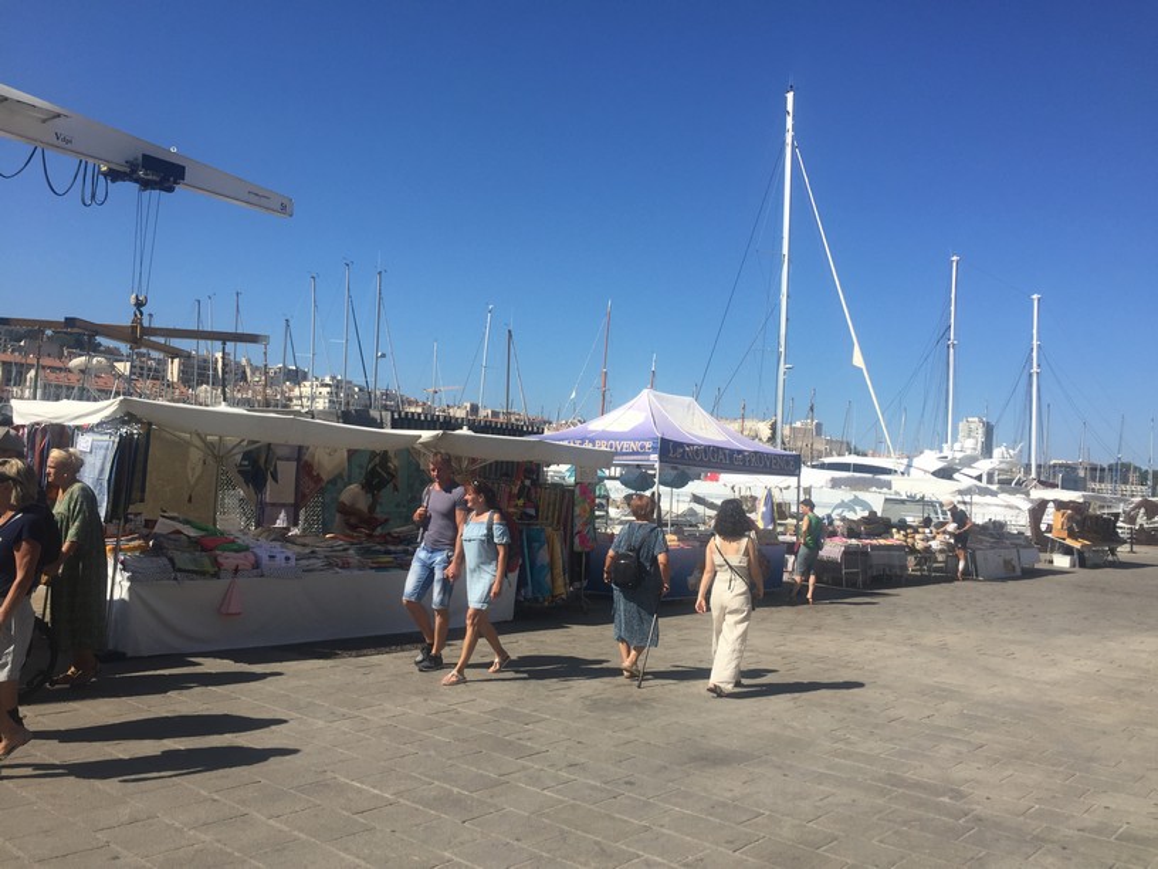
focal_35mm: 29
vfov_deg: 48.2
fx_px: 970
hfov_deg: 61.7
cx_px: 579
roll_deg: -5.0
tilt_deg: +3.8
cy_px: 434
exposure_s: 1/2326
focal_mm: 4.15
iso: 32
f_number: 2.2
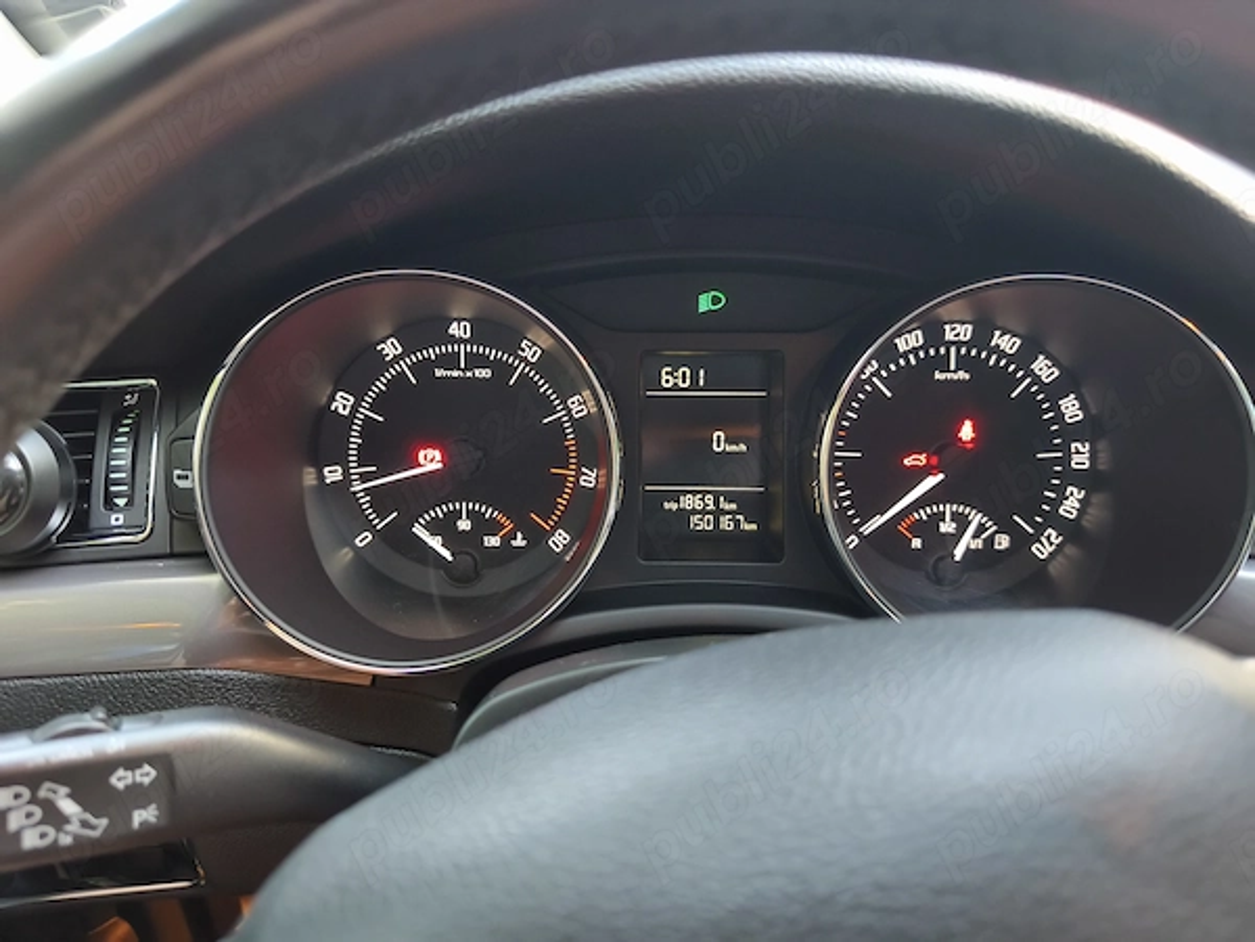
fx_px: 834
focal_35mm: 23
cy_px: 471
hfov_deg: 73.9
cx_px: 628
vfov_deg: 58.9
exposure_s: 1/25
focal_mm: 6.18
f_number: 1.65
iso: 2500
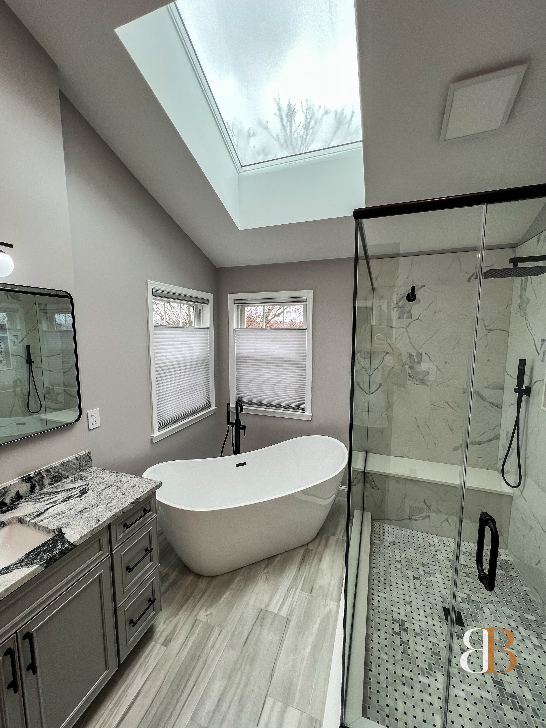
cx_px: 273
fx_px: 273
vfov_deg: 106.2
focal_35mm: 13
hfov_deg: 89.9
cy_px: 364
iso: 32
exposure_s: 1/135
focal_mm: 1.57
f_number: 1.8
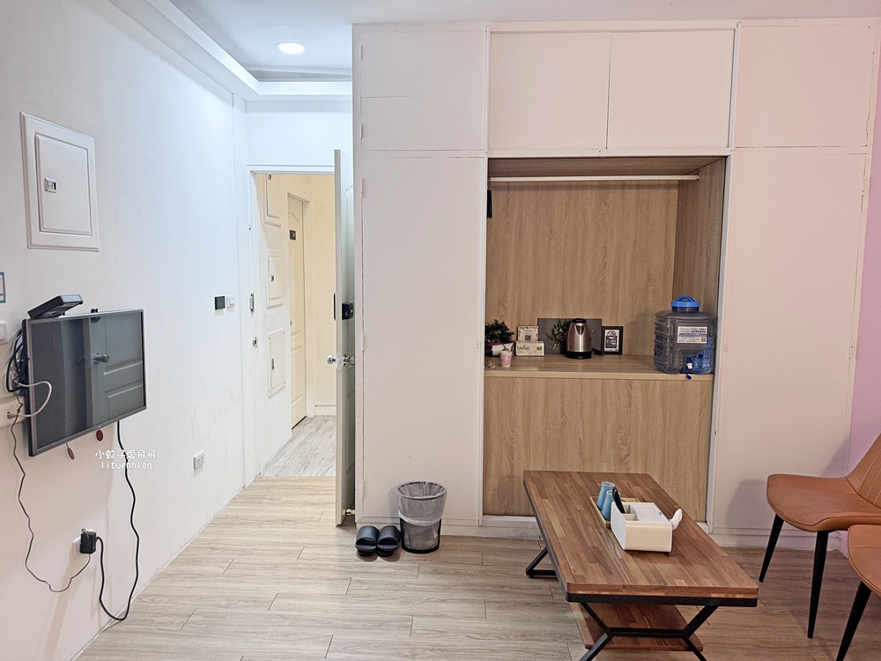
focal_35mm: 24
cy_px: 330
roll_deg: +0.5
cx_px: 440
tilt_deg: -5.8
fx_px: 611
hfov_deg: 71.6
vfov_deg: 56.8
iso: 160
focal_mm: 6.76
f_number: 1.78
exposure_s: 1/60
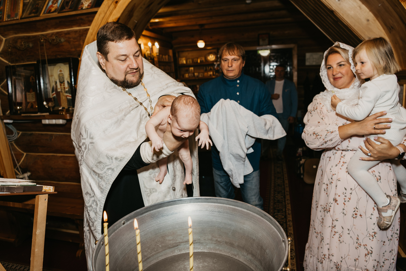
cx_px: 203
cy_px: 136
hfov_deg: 73.7
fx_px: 271
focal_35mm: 24
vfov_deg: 53.1
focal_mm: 24
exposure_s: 1/160
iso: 250
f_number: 3.5
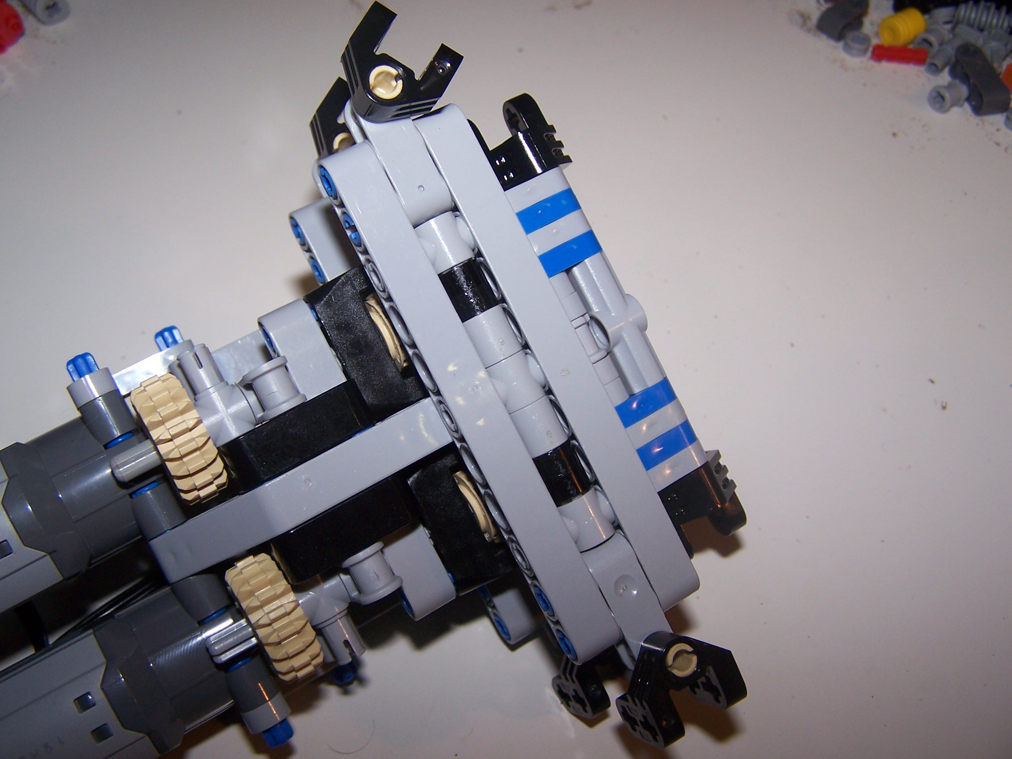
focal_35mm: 38
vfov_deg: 37.7
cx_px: 506
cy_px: 380
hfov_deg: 49.0
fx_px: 1111
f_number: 2.8
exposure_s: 1/60
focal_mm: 6.3
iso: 80
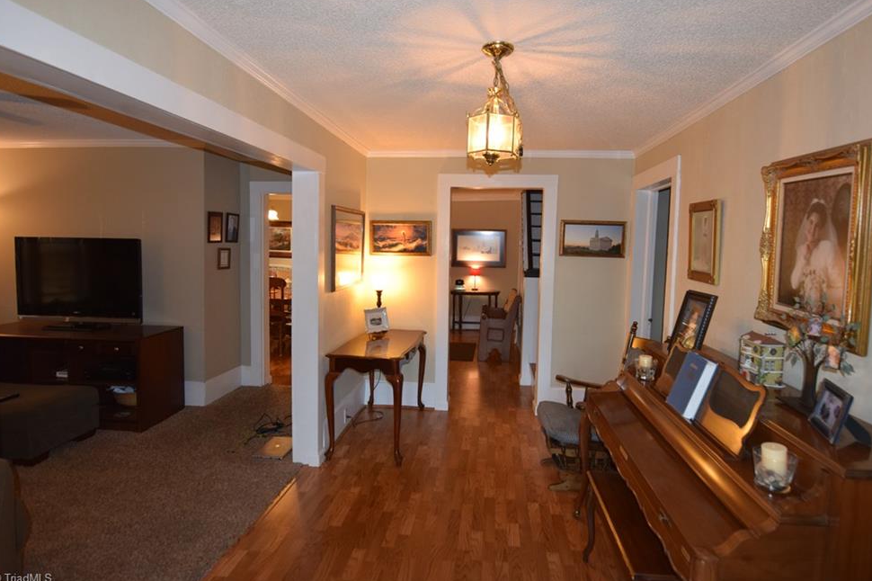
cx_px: 451
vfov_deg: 64.5
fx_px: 460
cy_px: 280
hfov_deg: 86.9
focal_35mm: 19
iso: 800
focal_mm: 12
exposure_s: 1/60
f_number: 4
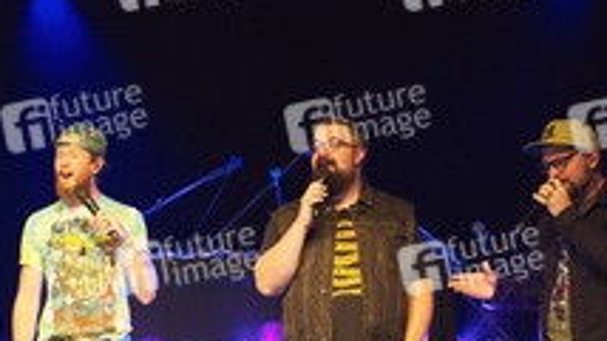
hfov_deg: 15.6
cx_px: 112
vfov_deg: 8.8
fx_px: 2203
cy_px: 190
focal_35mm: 137
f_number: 2.8
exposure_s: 1/320
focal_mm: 62
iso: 3200
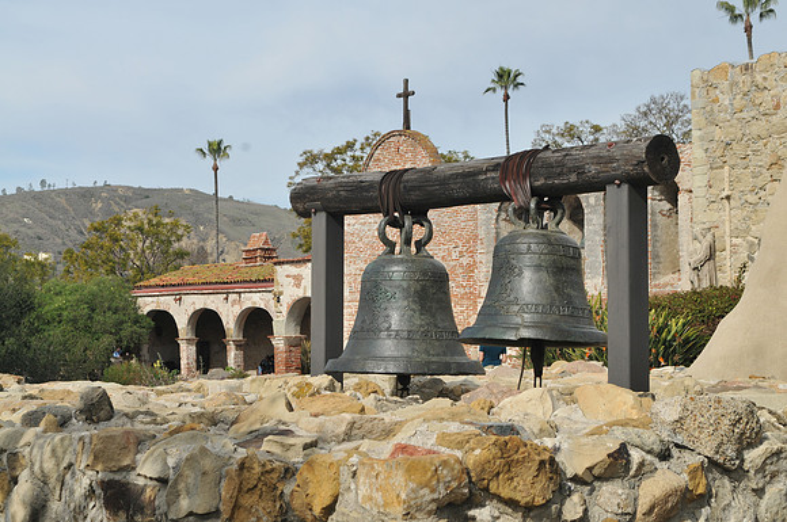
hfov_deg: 24.6
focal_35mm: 82
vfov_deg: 16.5
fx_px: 1801
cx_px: 394
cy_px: 261
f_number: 10
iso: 200
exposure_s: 1/400
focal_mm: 55
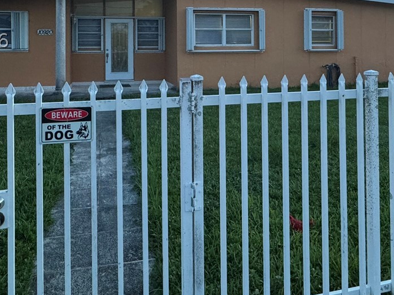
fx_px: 364
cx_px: 181
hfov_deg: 56.7
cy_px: 40
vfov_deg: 41.3
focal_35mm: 32
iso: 320
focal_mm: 2.22
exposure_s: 1/120
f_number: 2.2
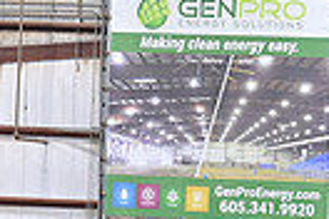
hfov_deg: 3.4
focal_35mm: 615
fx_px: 5620
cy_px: 449
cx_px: 72
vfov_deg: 2.2
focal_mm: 140
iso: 2500
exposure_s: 1/250
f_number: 3.5
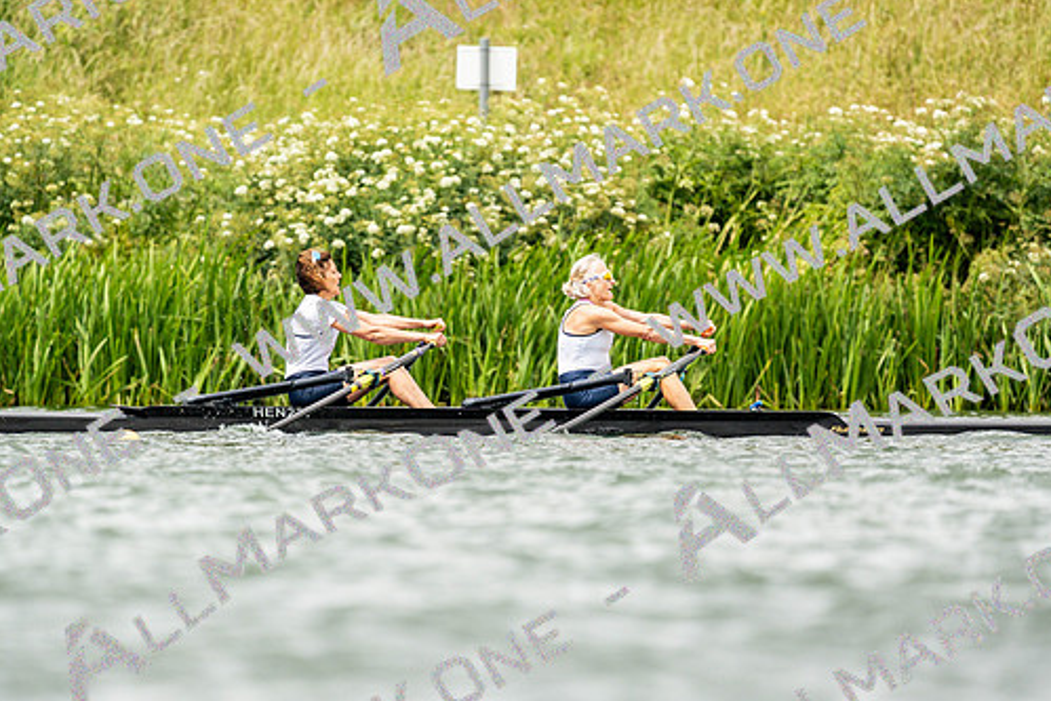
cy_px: 384
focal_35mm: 698
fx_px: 20382
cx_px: 493
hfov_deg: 3.0
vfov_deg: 2.0
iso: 500
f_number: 6.3
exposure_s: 1/2000
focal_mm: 600
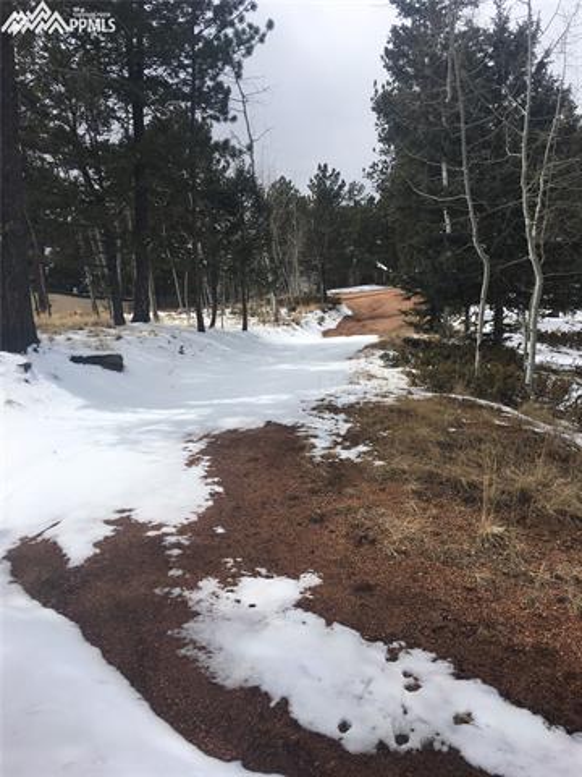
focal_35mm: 29
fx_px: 650
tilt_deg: -2.4
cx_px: 291
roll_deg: +2.1
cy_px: 388
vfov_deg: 61.7
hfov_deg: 48.2
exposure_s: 1/1538
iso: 25
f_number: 2.2
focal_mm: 4.15
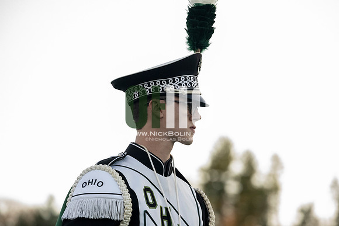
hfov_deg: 11.1
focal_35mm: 185
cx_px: 170
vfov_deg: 7.4
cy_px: 113
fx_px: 1742
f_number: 4.5
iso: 5000
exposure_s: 1/2500
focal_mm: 185
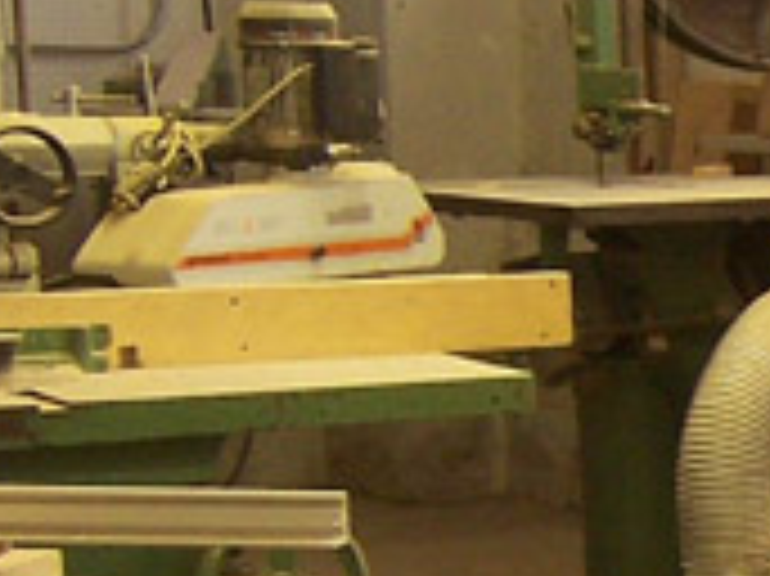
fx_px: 3223
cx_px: 1630
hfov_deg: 11.9
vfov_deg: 10.1
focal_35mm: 145
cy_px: 648
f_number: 3.4
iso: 140
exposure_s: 1/8
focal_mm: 5.5
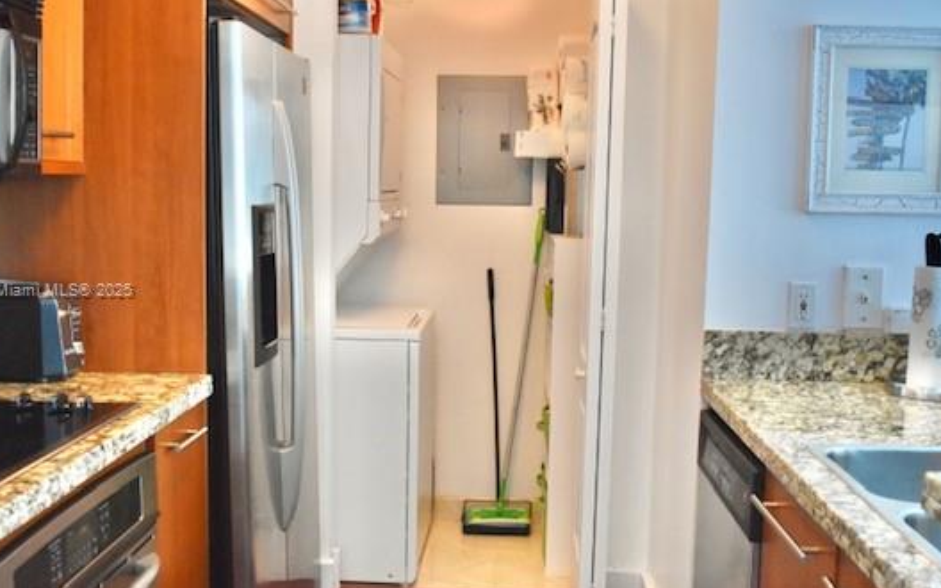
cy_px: 291
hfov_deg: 46.6
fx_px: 1093
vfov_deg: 30.1
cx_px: 456
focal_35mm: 43
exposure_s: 1/500
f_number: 3.8
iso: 3200
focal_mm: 23
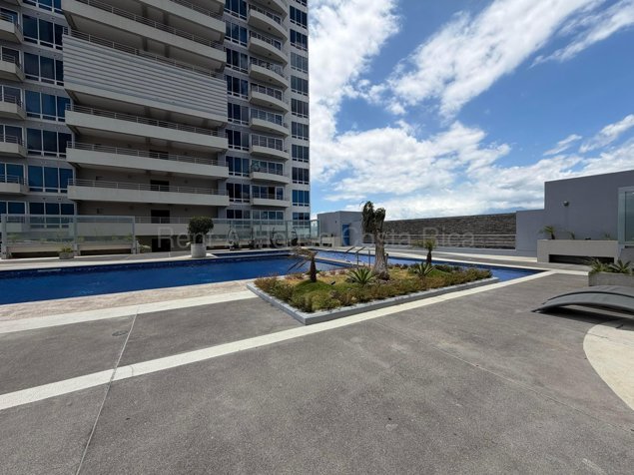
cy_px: 238
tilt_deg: -0.3
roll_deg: +0.8
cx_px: 317
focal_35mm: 14
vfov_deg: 85.7
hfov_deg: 102.1
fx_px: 256
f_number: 2.2
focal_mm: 2.22
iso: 20
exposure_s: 1/1087
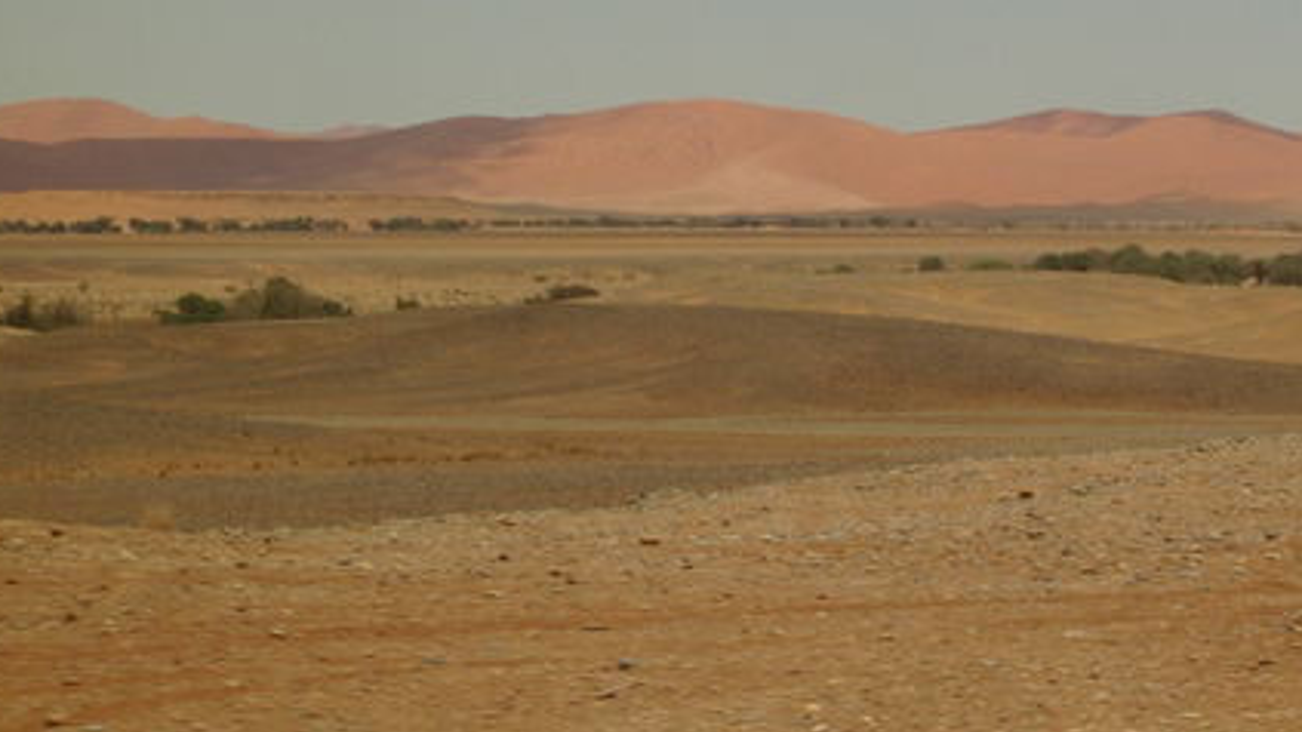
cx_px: 816
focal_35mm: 188
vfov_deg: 6.4
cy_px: 43
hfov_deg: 11.4
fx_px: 6491
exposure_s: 1/320
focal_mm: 17.4
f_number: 9
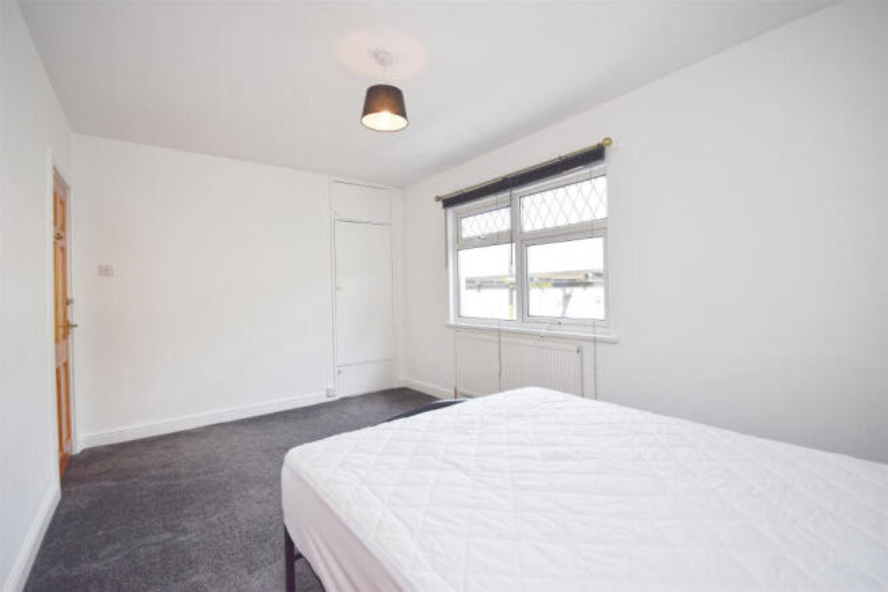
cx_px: 444
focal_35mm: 15
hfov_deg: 100.4
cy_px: 296
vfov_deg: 77.4
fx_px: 370
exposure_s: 1/125
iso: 400
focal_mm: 10
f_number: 6.3
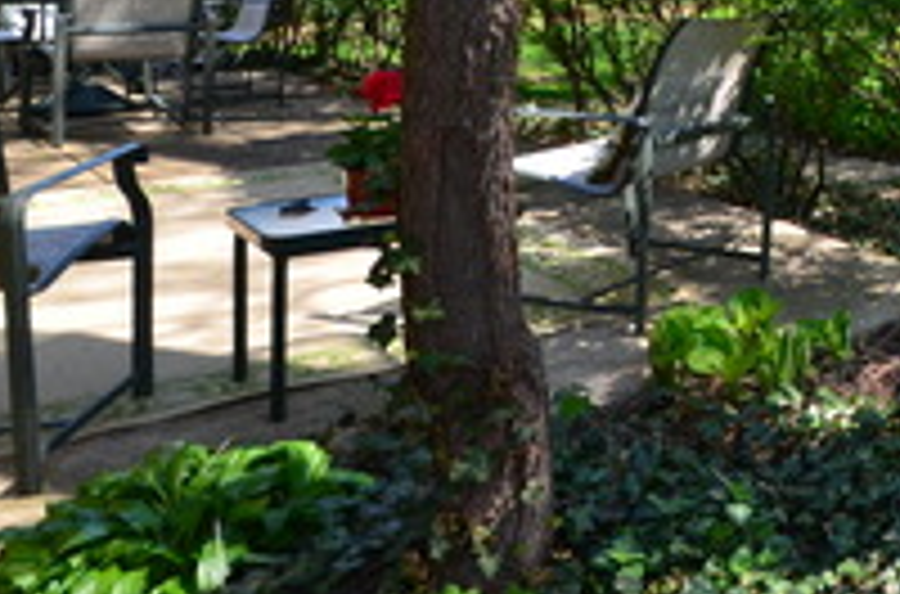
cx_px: 1264
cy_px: -58
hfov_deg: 29.6
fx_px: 1196
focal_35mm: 48
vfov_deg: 25.8
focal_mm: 10
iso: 400
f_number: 9
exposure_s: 1/160
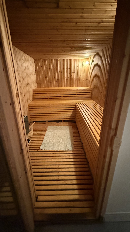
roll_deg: +0.6
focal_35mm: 16
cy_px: 113
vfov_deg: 99.4
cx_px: 64
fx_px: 98
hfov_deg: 67.1
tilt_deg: -19.3
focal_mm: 2.22
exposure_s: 1/33
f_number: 2.2
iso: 1250
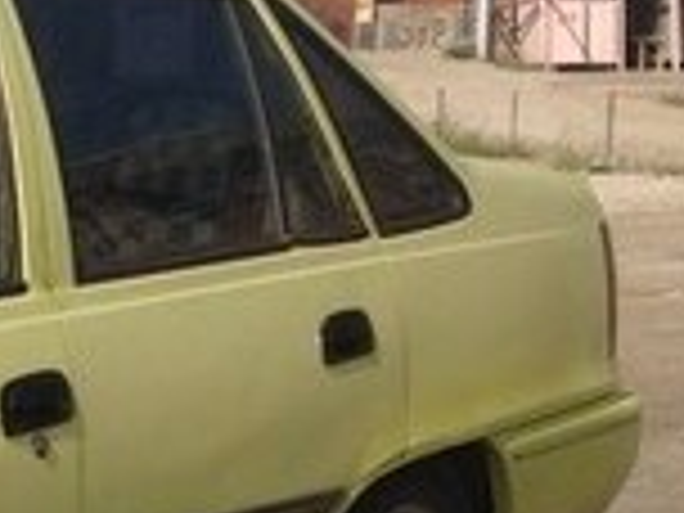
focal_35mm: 143
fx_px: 2826
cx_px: -612
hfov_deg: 12.4
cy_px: 709
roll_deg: +0.7
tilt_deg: -12.1
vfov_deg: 10.1
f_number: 2.4
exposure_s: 1/3195
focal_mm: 4.12
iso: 50
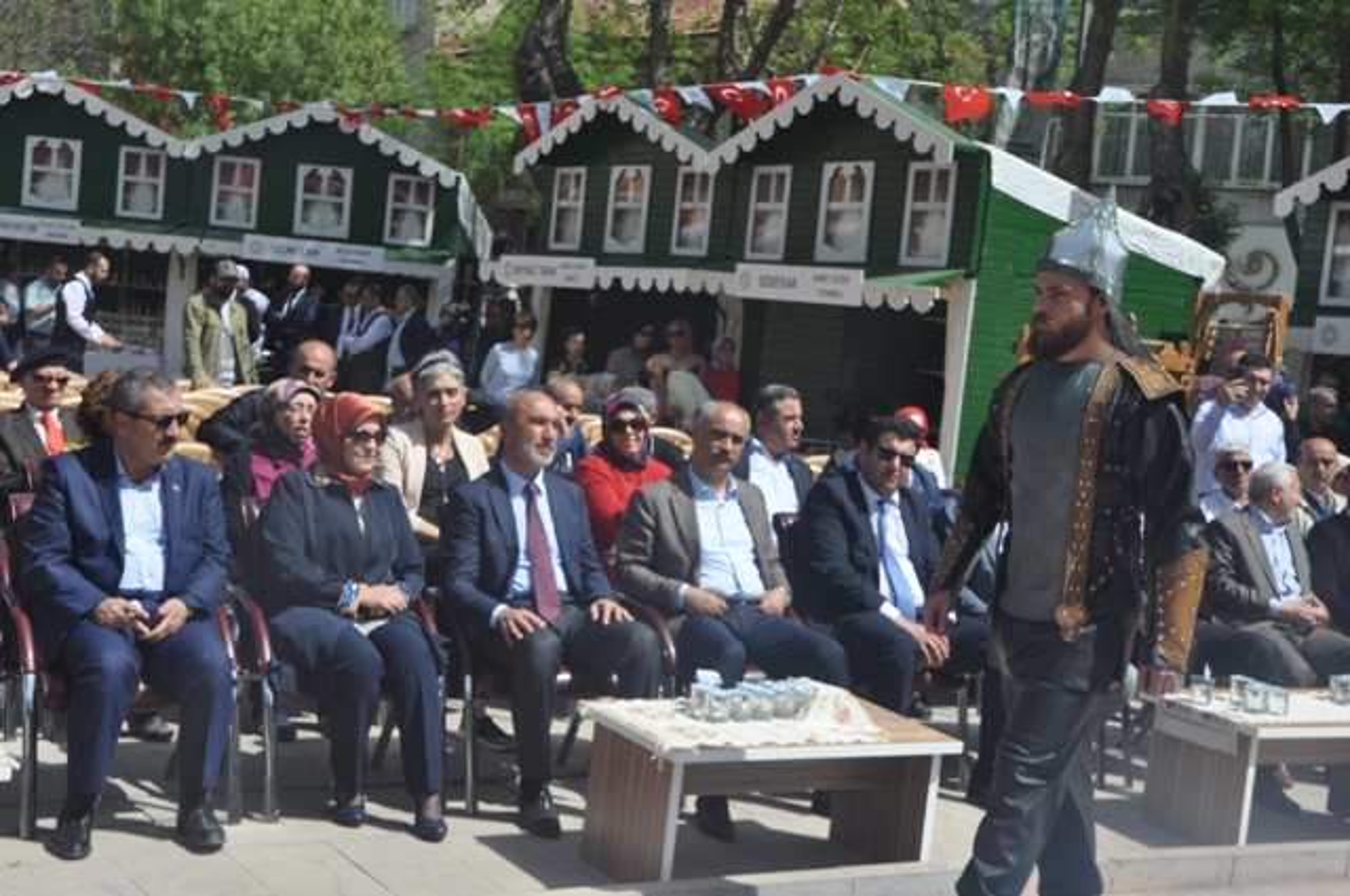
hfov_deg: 35.1
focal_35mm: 57
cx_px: 675
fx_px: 2135
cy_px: 448
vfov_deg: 23.7
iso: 200
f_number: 9
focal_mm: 38
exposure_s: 1/320
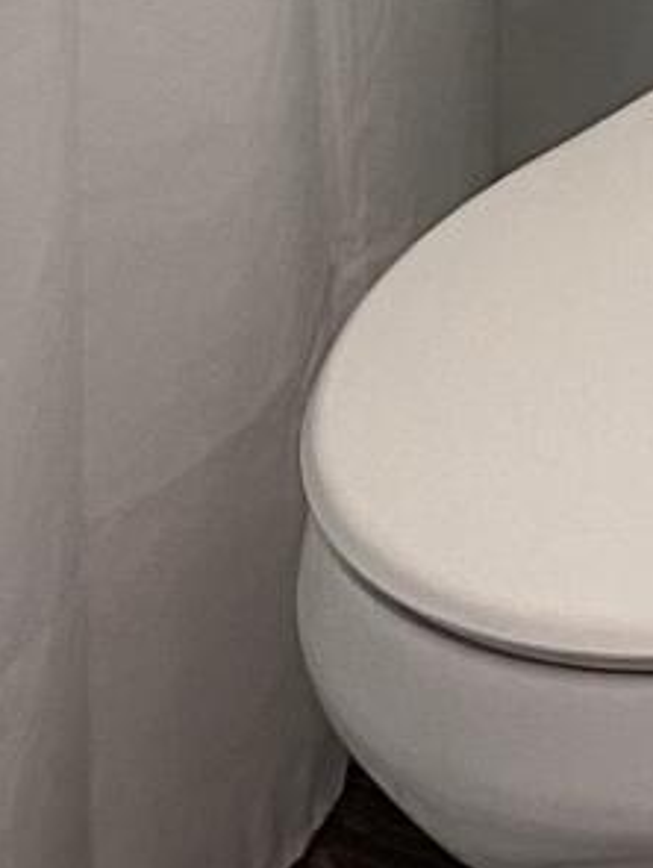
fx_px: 4417
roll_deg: +0.5
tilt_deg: -9.9
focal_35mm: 176
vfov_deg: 9.3
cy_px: -1595
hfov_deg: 8.0
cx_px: 1400
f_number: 1.8
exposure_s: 1/60
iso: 80
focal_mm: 4.25
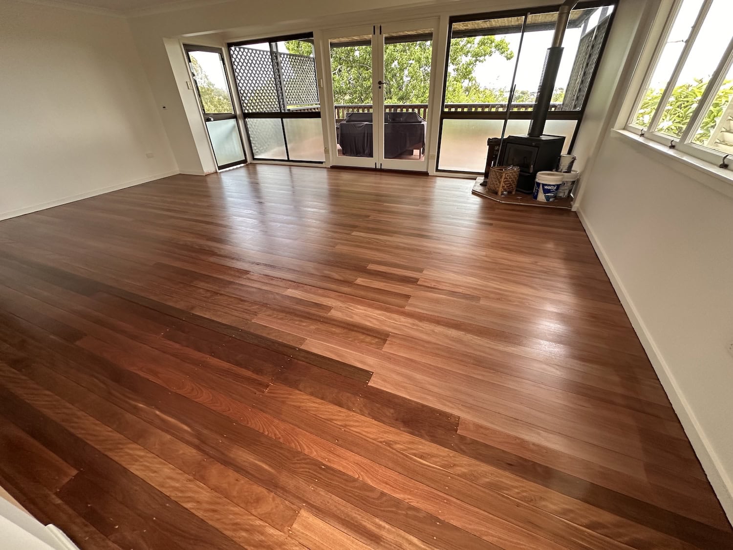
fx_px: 296
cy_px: 275
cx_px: 366
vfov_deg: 85.7
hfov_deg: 102.1
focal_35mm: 14
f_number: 2.2
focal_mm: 2.2
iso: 160
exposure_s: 1/99
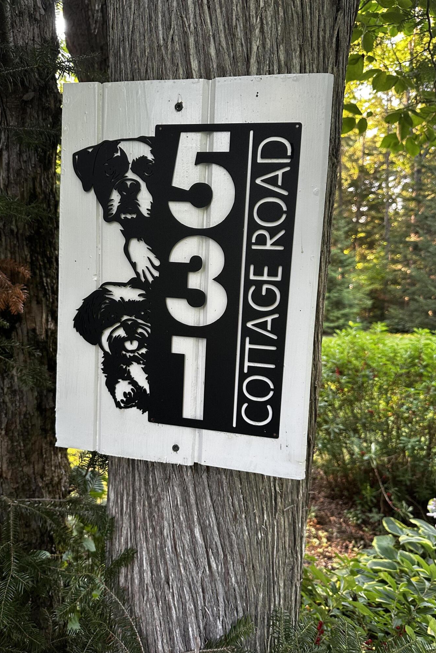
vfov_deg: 71.5
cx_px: 206
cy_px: 327
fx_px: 454
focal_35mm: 25
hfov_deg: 51.3
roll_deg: -0.6
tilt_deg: -5.8
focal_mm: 6.86
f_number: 1.78
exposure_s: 1/95
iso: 250
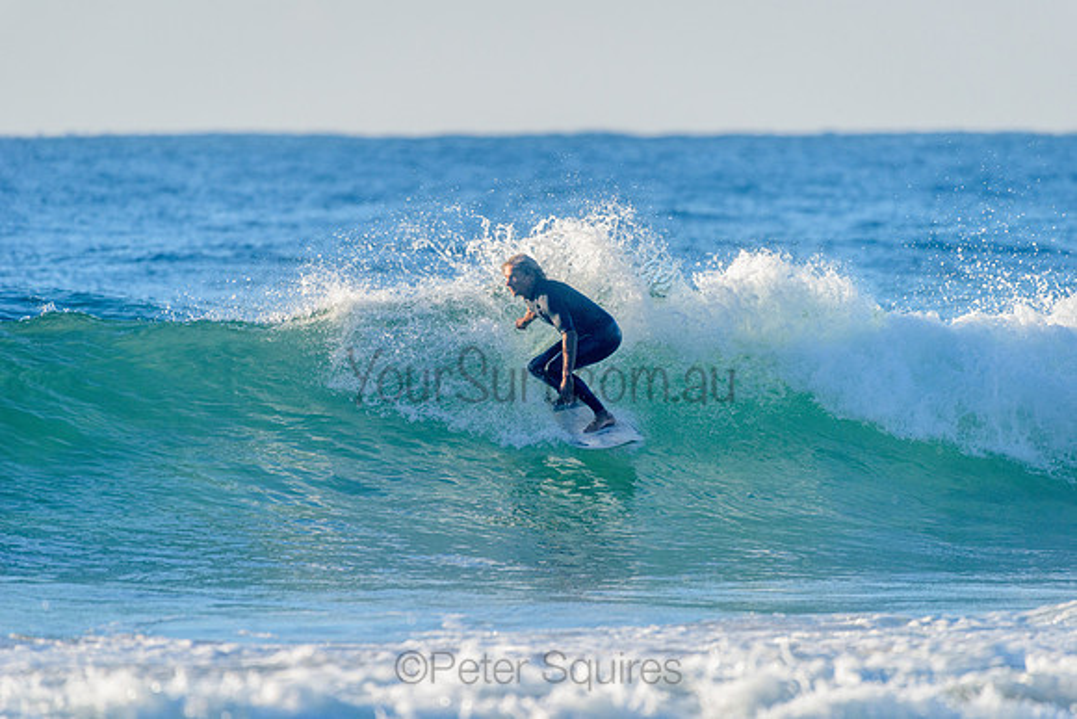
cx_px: 538
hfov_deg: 4.1
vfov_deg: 2.8
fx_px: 14967
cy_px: 360
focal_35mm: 500
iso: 450
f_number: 5.6
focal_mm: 500
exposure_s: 1/2000
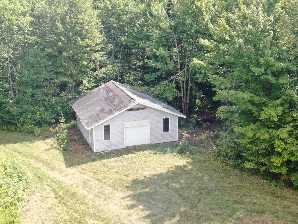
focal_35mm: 48
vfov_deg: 30.3
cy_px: 112
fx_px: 413
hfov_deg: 39.7
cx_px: 149
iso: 100
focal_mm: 8.6
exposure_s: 1/120
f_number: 3.8
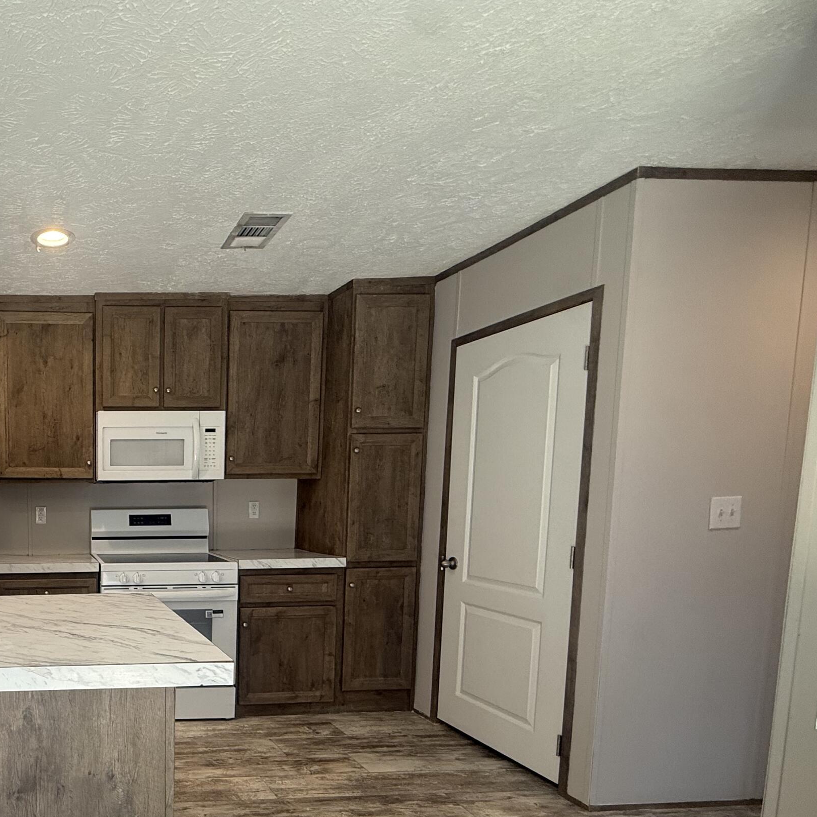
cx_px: 65
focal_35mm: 23
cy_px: 550
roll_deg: +0.6
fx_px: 614
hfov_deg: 56.8
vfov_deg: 65.3
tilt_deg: -5.9
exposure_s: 1/120
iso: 100
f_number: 2.2
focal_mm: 2.22
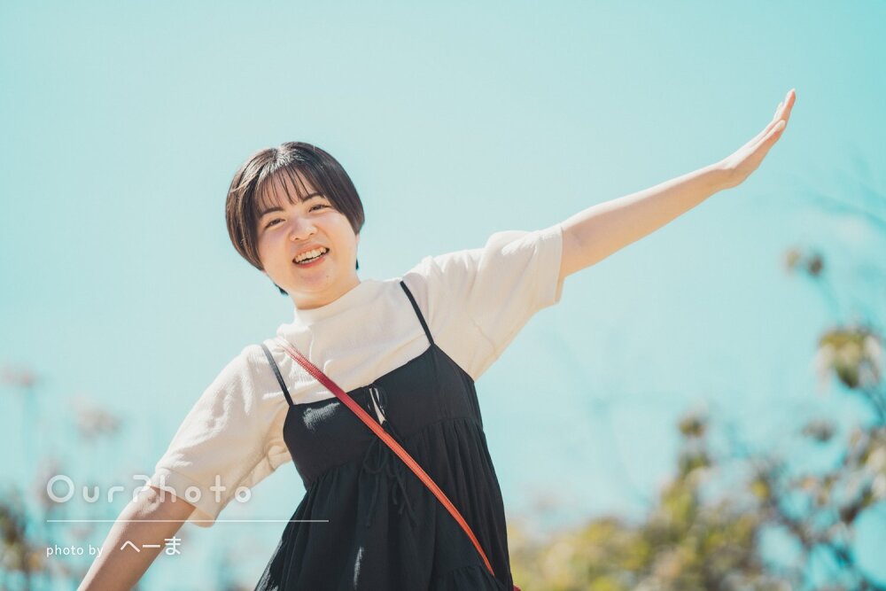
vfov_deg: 16.1
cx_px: 443
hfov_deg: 23.9
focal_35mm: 85
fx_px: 2092
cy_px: 296
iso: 100
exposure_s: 1/4000
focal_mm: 85
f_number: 1.4
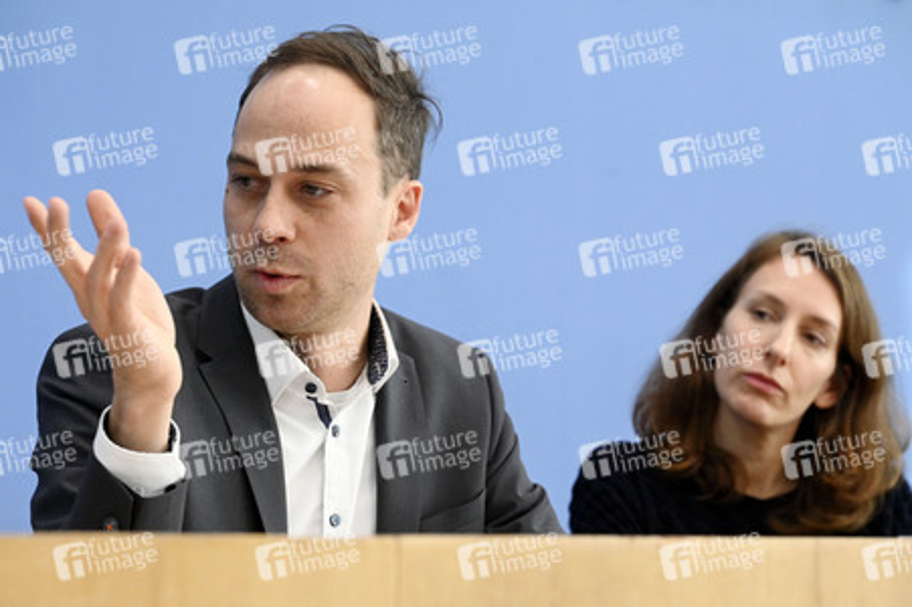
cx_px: 456
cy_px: 304
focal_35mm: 98
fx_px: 2481
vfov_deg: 13.9
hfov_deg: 20.8
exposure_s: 1/640
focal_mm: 98
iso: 4000
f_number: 6.3
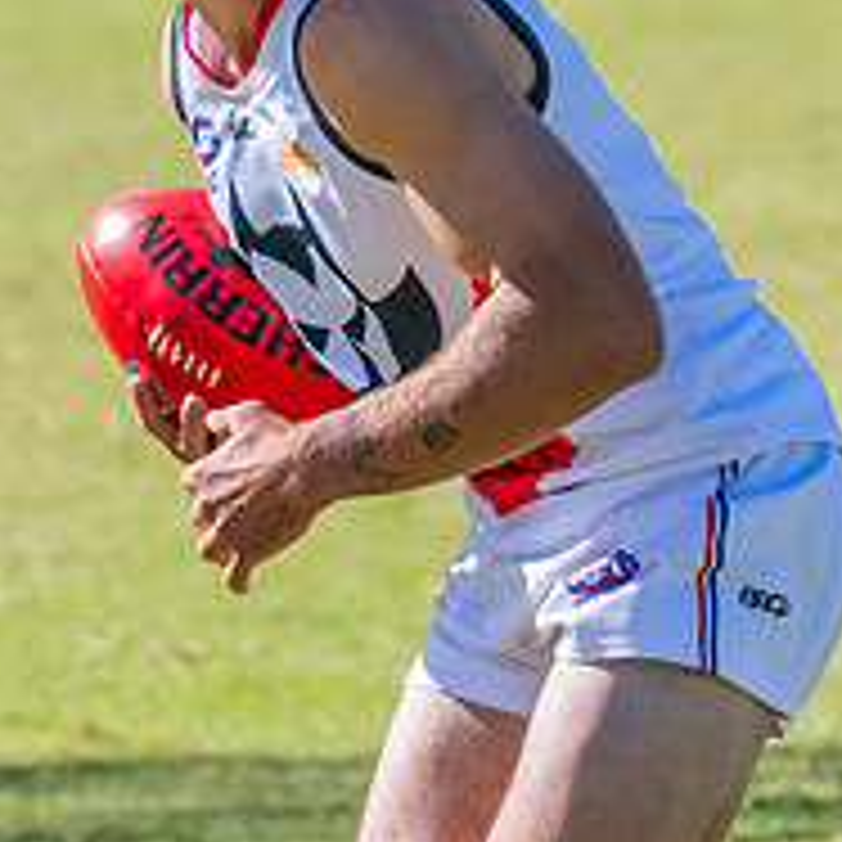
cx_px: -27
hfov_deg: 0.7
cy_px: 939
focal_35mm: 2406
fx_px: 66212
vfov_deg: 0.7
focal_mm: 600
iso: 1600
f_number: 14
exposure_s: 1/1250
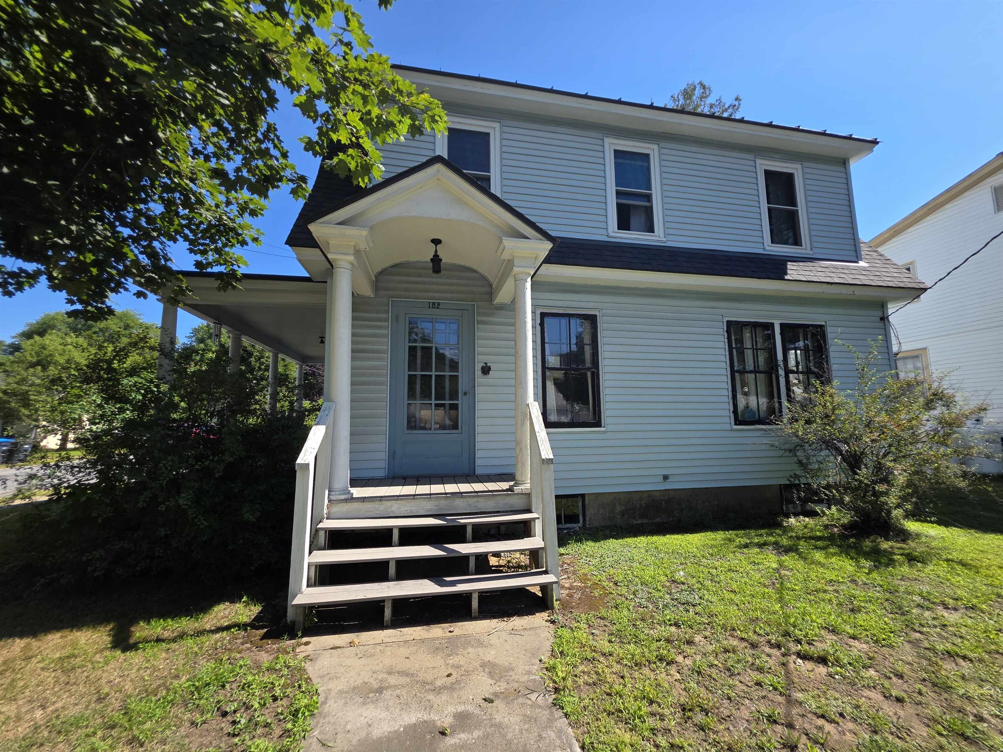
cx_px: 502
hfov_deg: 106.2
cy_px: 376
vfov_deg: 89.9
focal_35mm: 13
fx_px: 377
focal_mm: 2.2
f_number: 1.9
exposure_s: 1/1139
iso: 40
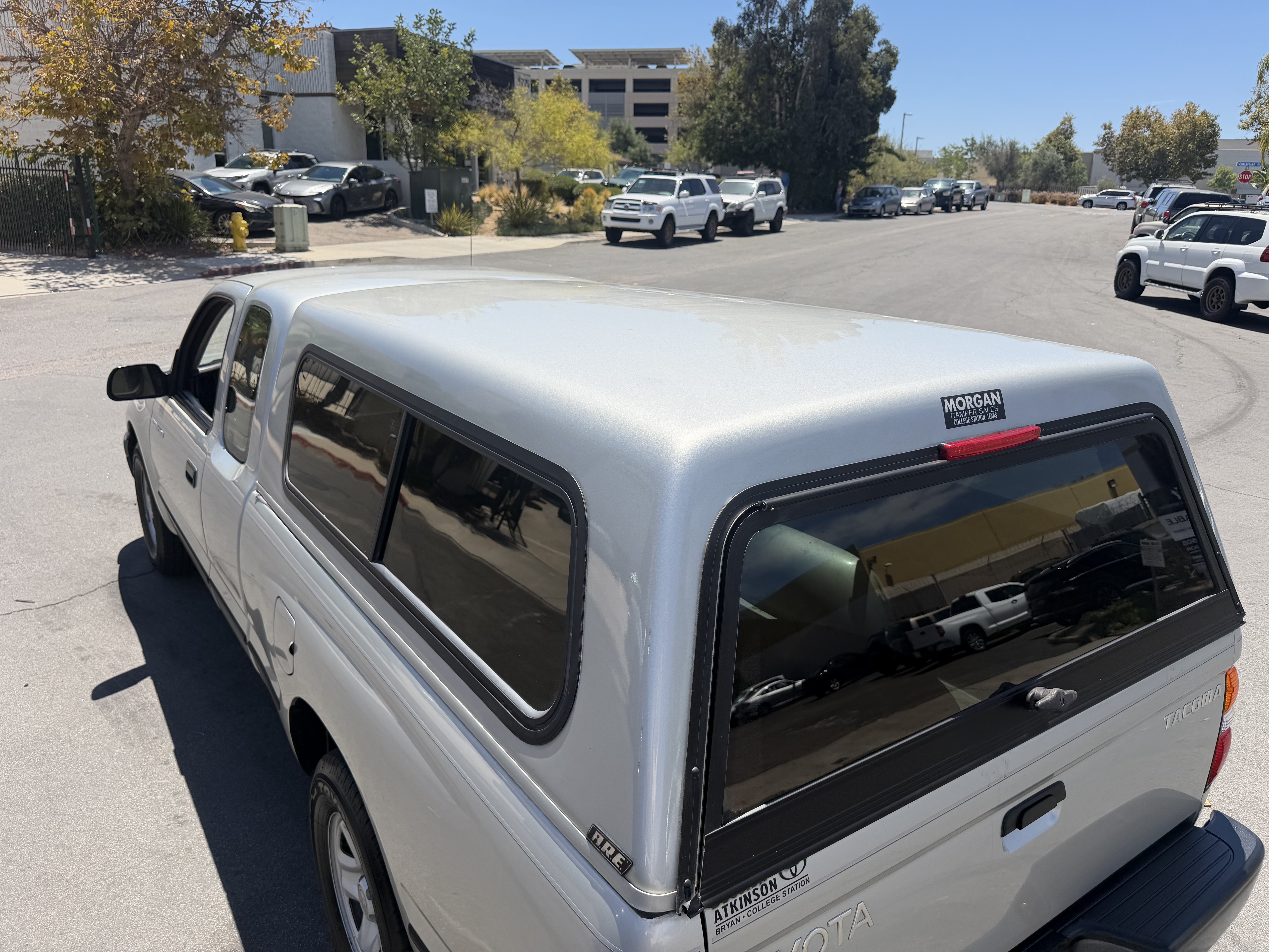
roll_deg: -1.6
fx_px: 880
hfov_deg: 71.6
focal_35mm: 24
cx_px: 634
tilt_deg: -14.0
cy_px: 476
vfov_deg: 56.8
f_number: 1.78
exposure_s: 1/4167
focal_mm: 6.76
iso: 80
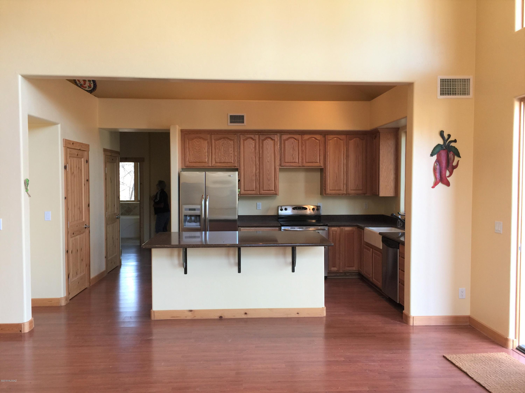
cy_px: 196
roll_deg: +0.4
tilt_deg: -1.8
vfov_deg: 48.2
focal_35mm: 29
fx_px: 440
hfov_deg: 61.7
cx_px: 262
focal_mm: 4.15
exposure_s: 1/15
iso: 32
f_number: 2.2
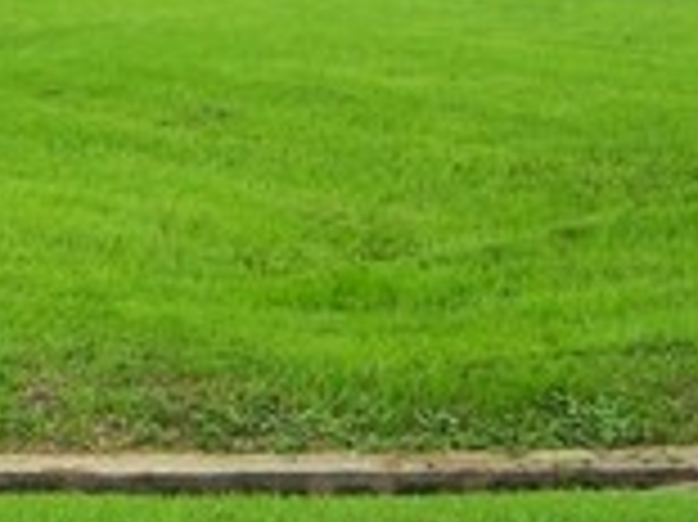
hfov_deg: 12.4
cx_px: -450
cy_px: -128
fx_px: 3002
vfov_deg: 9.8
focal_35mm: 149
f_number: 2.8
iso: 80
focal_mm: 6
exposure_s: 1/160
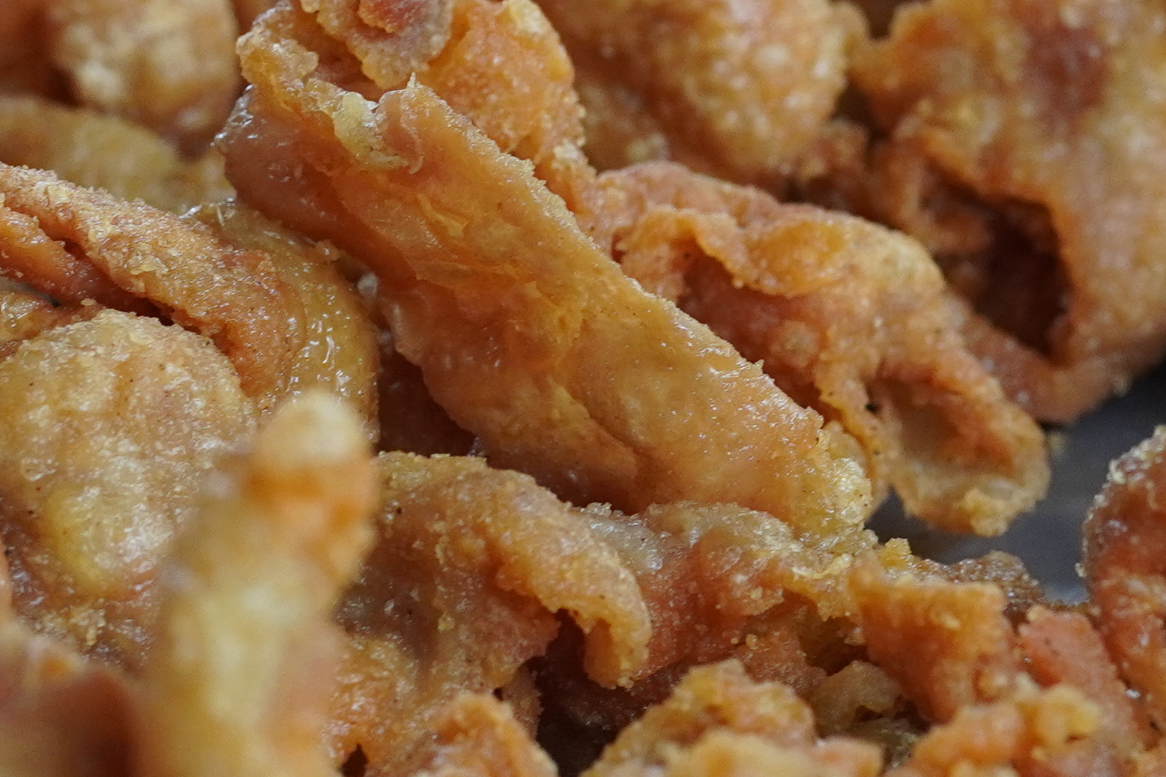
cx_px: 719
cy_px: 219
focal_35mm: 324
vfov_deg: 4.2
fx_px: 10492
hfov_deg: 6.4
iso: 640
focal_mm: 56
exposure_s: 1/160
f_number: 4
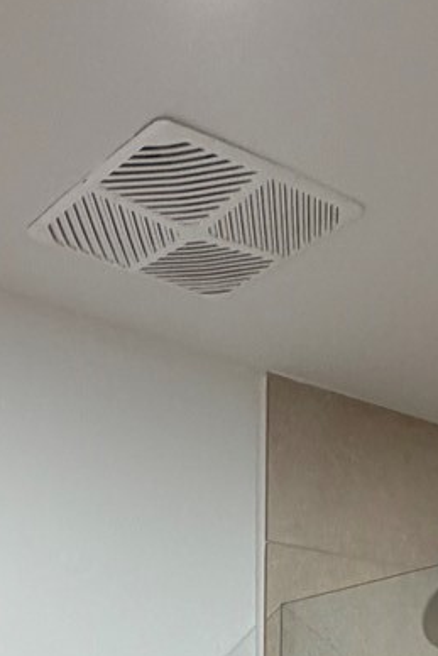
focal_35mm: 60
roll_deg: +1.5
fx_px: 1094
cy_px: 1112
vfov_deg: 22.8
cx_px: 171
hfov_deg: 22.6
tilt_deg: -13.9
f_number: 2.2
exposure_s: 1/60
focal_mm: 2.22
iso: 160
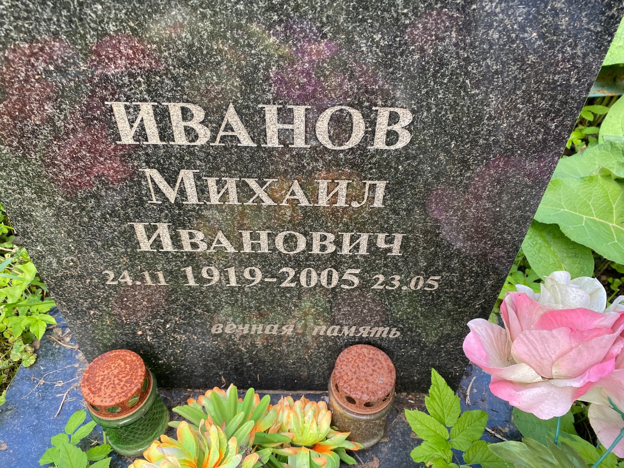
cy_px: 234
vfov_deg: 53.1
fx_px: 469
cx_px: 312
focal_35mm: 26
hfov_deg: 67.3
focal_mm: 4.25
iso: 64
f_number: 1.8
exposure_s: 1/121
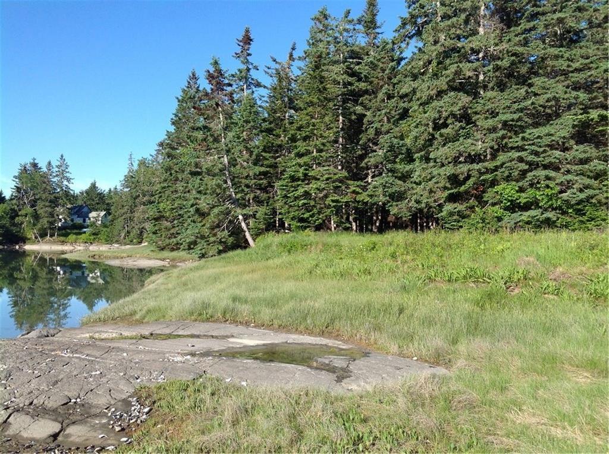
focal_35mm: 35
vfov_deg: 40.6
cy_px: 227
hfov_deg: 52.7
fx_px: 615
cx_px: 304
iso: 50
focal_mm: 4.28
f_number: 2.4
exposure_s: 1/975
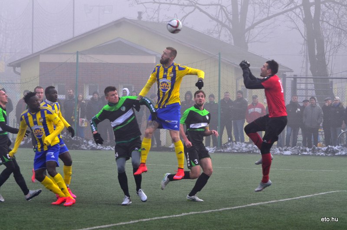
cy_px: 115
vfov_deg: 6.5
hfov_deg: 9.8
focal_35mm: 210
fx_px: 2020
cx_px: 174
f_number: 5.6
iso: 250
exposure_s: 1/640
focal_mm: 140
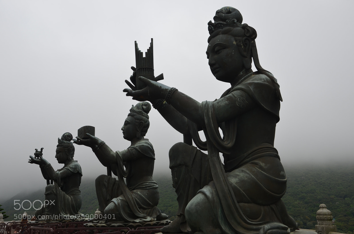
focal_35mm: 42
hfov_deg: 46.5
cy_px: 117
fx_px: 412
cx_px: 177
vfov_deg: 31.7
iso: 200
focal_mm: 28
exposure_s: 1/250
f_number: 8
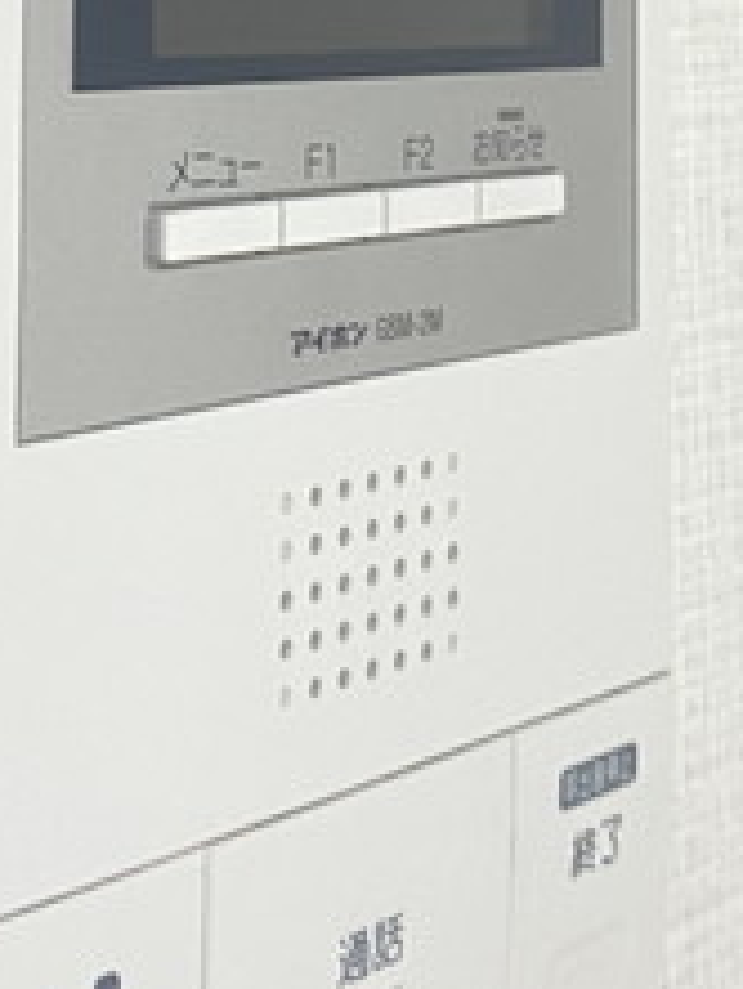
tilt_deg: +2.6
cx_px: 380
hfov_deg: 15.7
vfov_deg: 19.9
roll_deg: +0.7
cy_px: -125
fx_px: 2688
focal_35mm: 94
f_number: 1.8
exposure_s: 1/50
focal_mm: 4.25
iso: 160
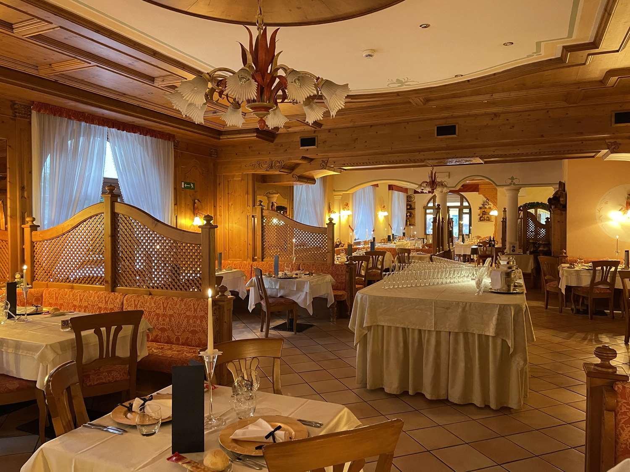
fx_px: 473
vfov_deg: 53.1
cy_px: 236
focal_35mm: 26
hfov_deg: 67.3
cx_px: 315
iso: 400
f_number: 1.6
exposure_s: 1/33
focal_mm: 4.2
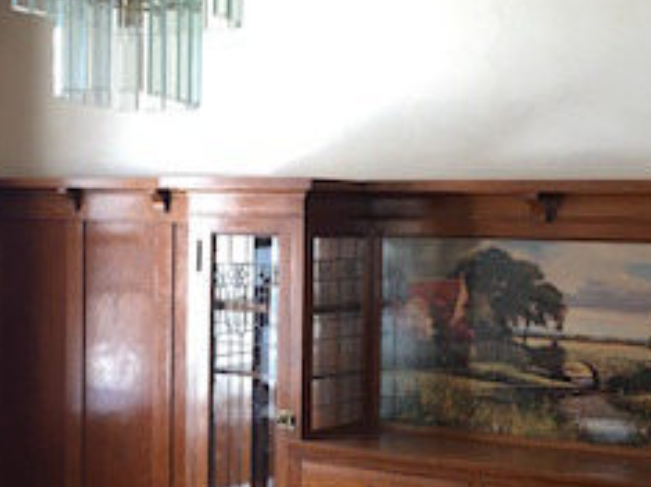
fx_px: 1485
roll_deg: -0.8
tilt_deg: -2.6
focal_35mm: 79
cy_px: 271
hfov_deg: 24.7
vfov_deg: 18.6
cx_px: 269
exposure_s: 1/30
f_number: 2.2
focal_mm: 4.15
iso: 64
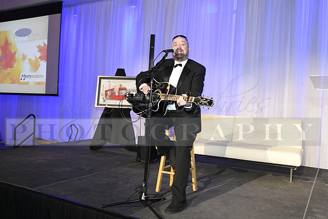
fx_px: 319
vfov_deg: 37.9
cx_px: 164
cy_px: 110
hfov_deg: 54.4
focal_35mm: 35
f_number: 11
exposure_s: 1/60
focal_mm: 35
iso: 6400
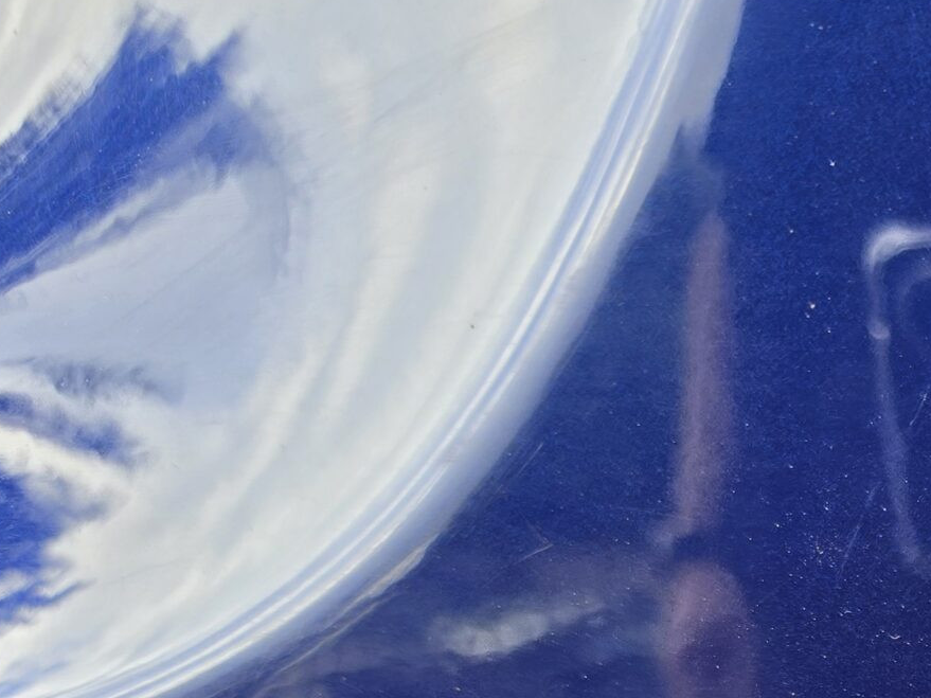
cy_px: 918
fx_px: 1802
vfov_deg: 20.0
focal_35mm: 67
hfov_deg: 24.3
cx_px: 1289
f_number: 1.4
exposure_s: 1/359
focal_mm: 6.5
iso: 32
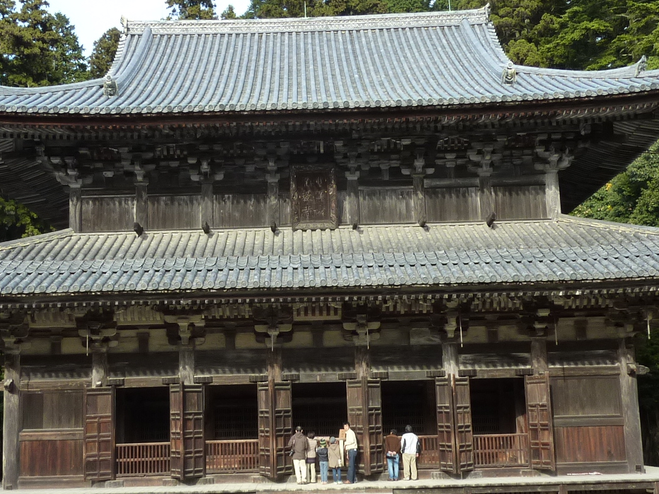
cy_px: 254
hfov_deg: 38.8
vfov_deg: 29.7
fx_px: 933
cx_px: 287
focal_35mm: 49
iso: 125
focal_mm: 4.1
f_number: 4
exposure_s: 1/125
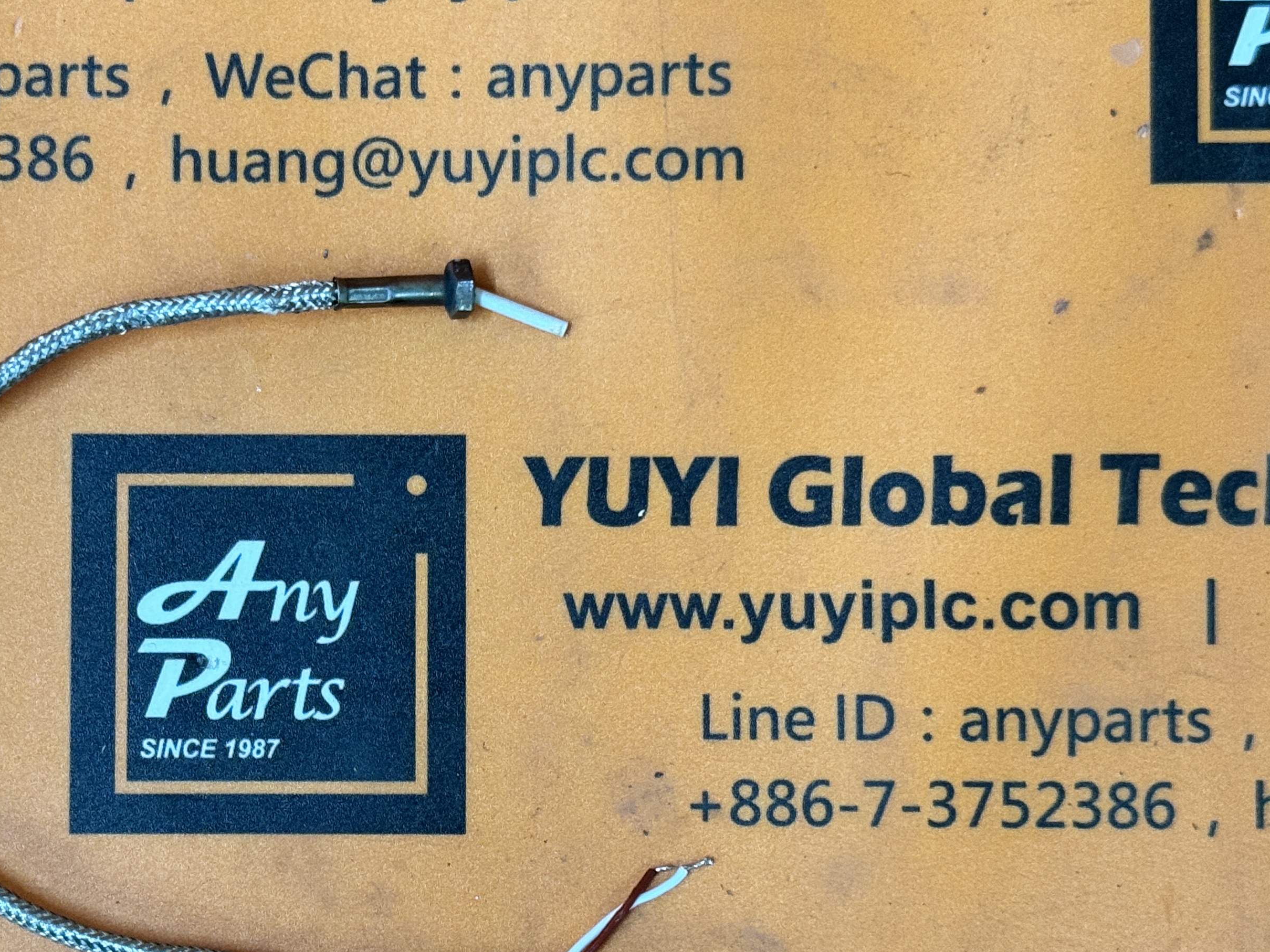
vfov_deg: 18.4
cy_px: 566
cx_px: 317
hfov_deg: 24.2
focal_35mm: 80
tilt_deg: -86.9
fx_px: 2935
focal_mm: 6.76
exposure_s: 1/40
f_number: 1.78
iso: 200
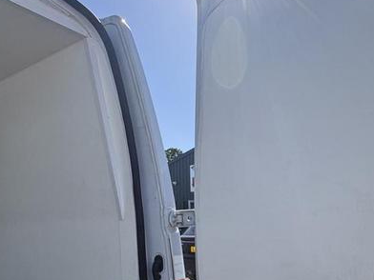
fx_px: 346
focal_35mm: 32
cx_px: 220
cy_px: 199
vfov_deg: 43.2
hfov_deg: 56.5
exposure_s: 1/1567
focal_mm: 2.22
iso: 50
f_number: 2.2
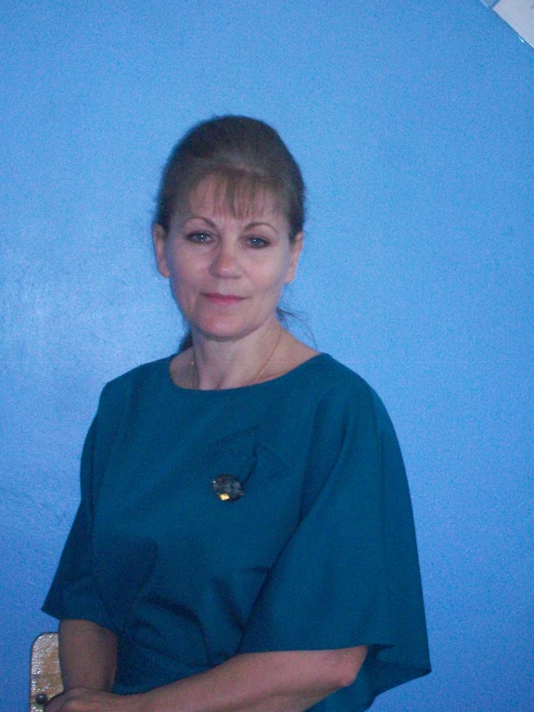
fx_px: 2057
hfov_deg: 14.8
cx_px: 257
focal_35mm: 100
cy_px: 343
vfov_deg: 19.6
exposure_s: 1/125
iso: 400
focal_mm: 17.1
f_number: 5.1
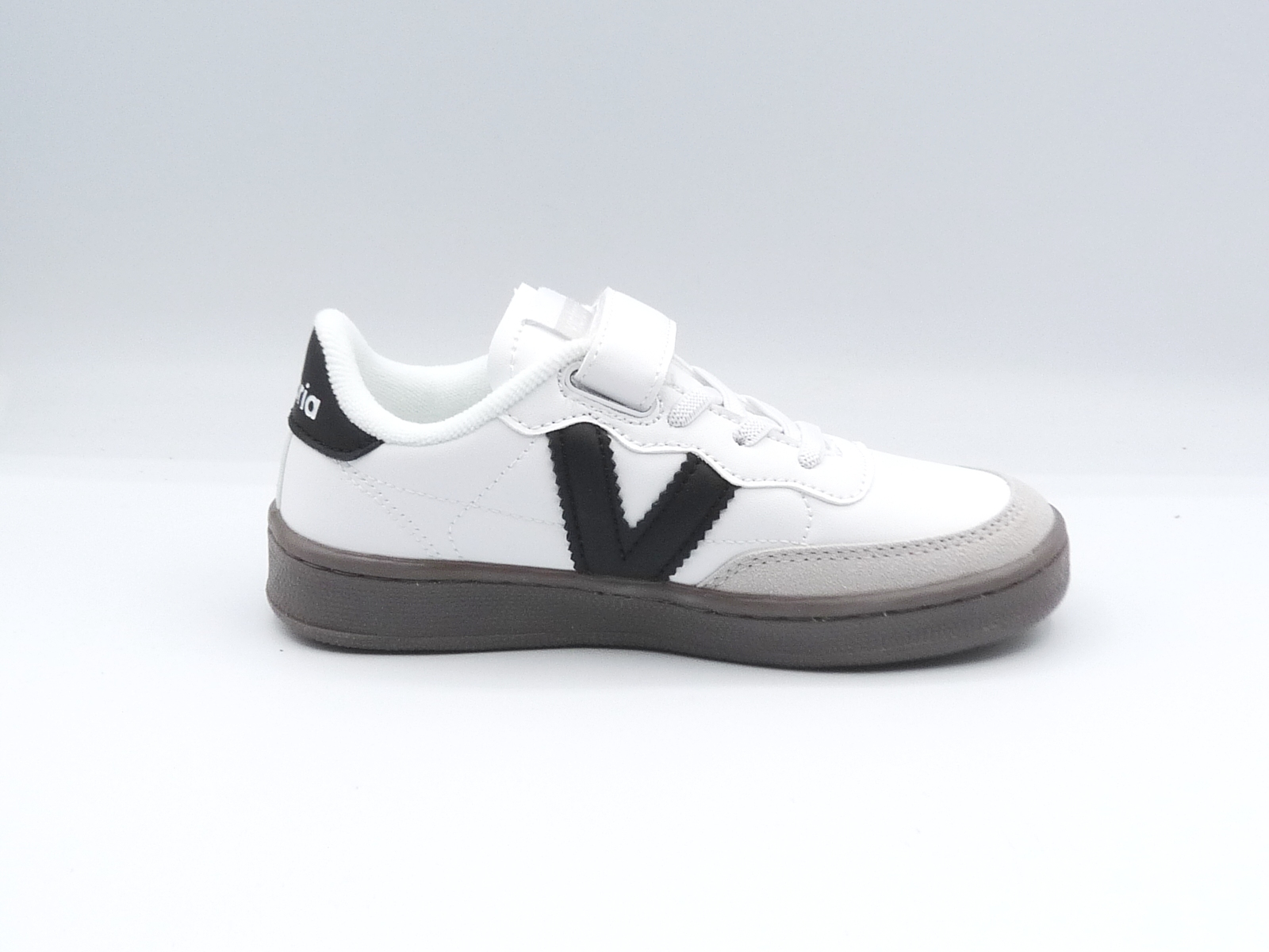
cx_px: 634
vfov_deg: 28.6
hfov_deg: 37.5
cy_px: 476
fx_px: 1870
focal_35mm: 51
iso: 100
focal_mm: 5.1
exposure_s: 1/200
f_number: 5
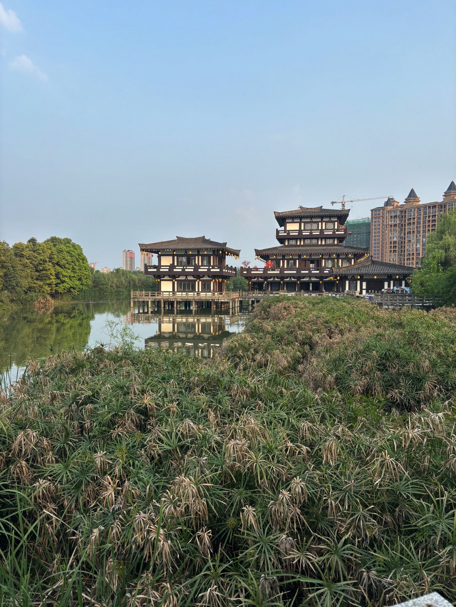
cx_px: 228
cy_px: 304
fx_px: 456
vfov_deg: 67.3
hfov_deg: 53.1
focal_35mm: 26
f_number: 1.6
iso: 50
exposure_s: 1/927
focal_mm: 5.96
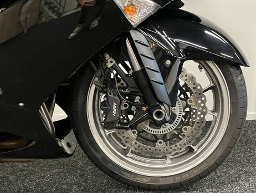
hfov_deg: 50.9
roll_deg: +0.8
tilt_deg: -14.6
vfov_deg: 39.7
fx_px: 266
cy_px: 101
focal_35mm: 36
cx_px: 156
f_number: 1.6
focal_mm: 5.1
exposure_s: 1/50
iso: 500
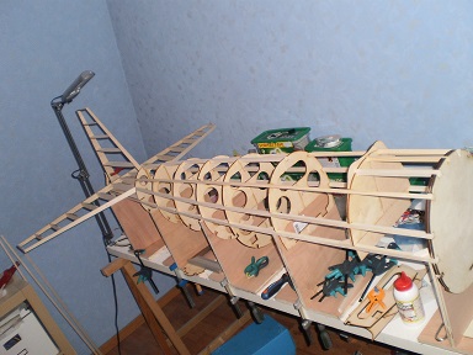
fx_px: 492
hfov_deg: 51.4
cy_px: 178
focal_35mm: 36
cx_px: 236
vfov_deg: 39.7
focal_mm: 6.3
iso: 125
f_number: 3.1
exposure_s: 1/30
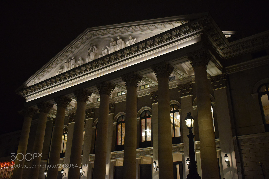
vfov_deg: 40.0
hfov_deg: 57.2
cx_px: 134
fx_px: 247
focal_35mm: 33
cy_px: 90
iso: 1800
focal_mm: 22
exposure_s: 1/60
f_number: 3.8
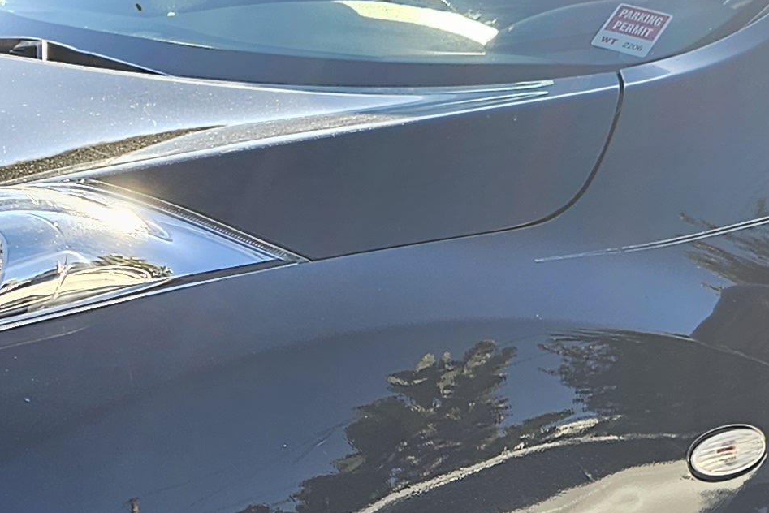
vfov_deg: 13.2
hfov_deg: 20.1
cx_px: 544
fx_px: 2158
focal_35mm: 101
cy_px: 630
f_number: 1.7
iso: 12
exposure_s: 1/180
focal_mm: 6.3
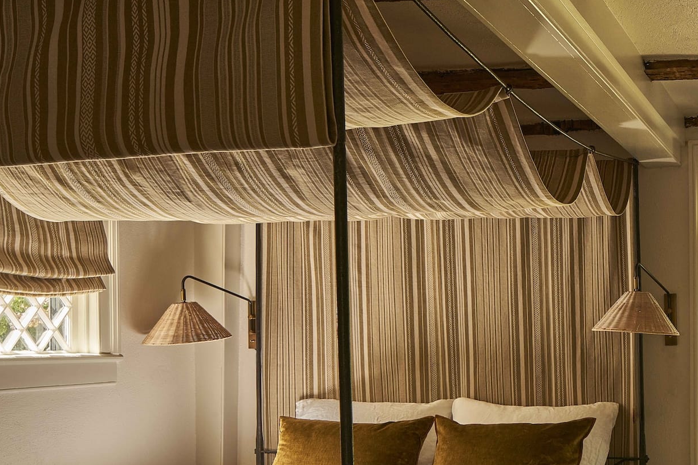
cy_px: 354
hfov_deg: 36.5
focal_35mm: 49
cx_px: 688
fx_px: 950
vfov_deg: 27.1
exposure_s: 1/10
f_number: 11
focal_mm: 24
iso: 160
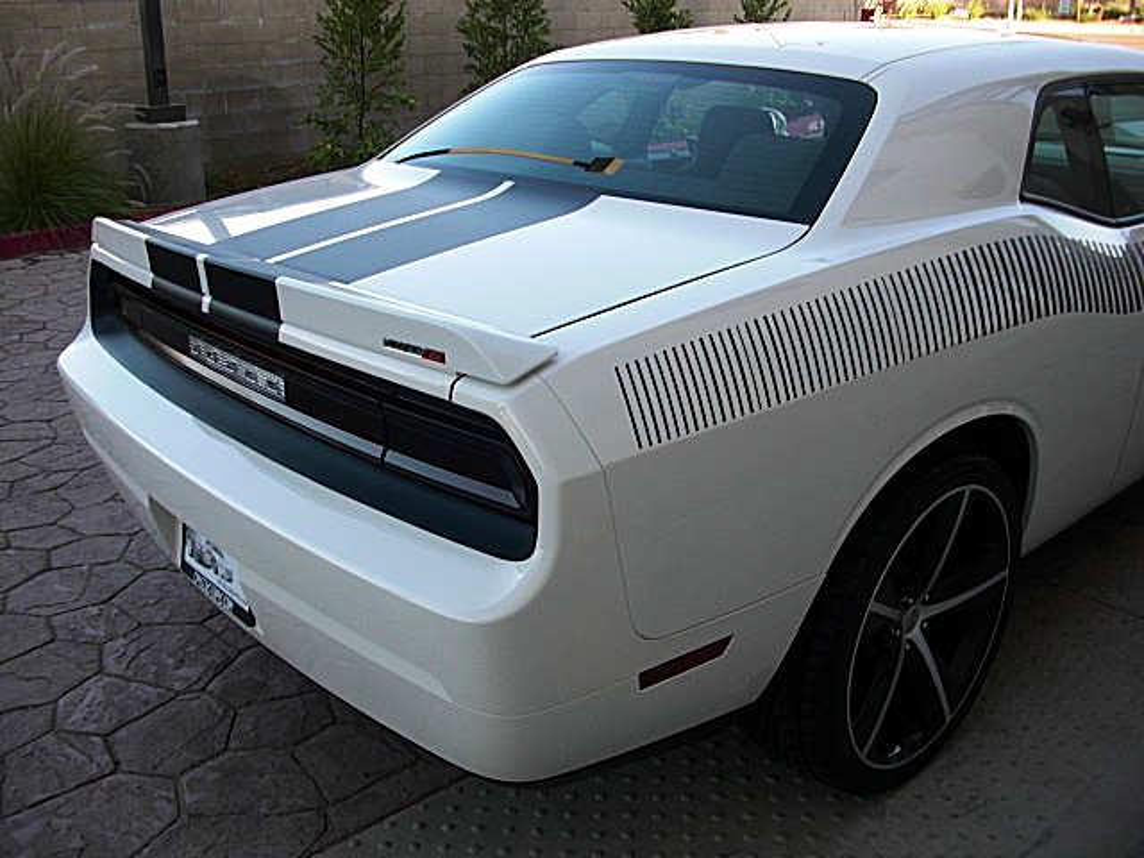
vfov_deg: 39.7
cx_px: 572
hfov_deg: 51.4
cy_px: 429
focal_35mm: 36
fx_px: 1190
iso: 50
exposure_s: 1/160
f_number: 2.8
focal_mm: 6.3
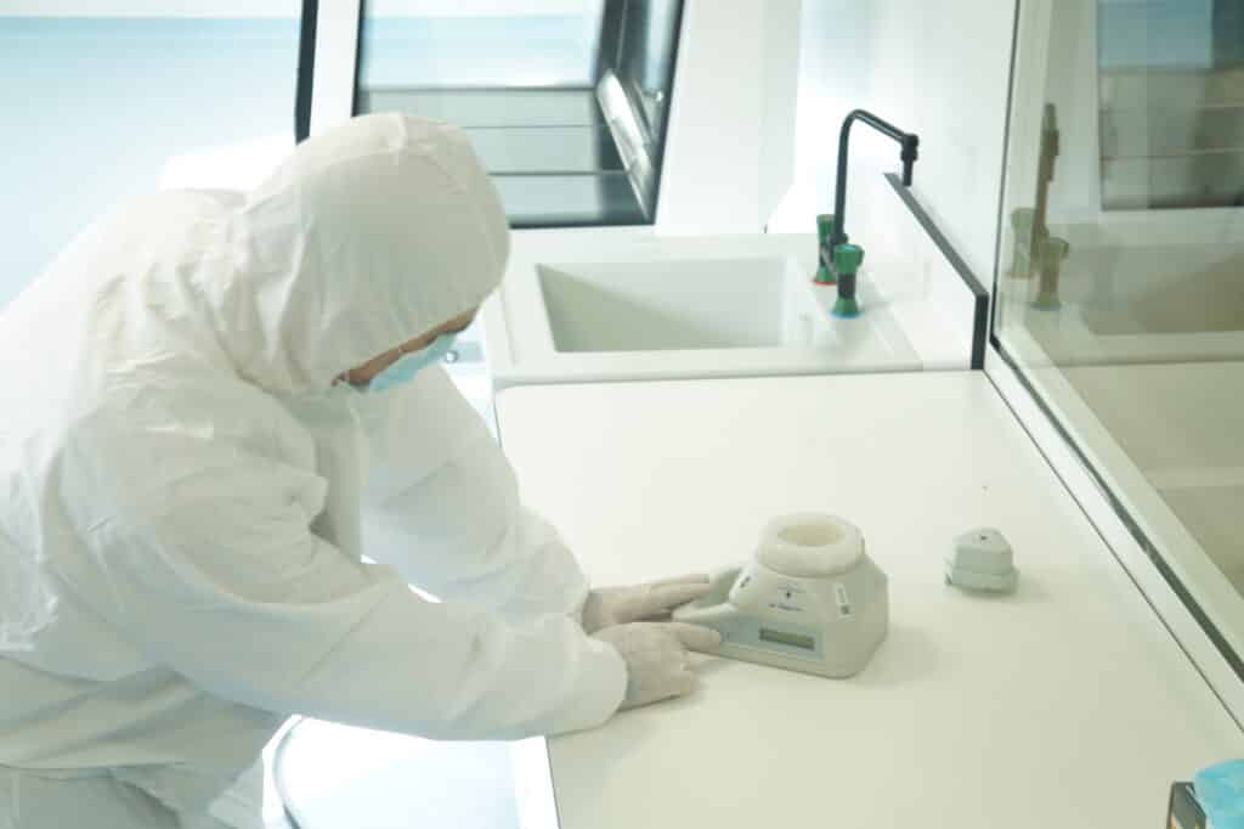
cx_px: 622
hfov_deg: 30.5
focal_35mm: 66
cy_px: 414
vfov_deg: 20.6
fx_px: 2280
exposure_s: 1/15
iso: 100
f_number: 4.5
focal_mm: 44
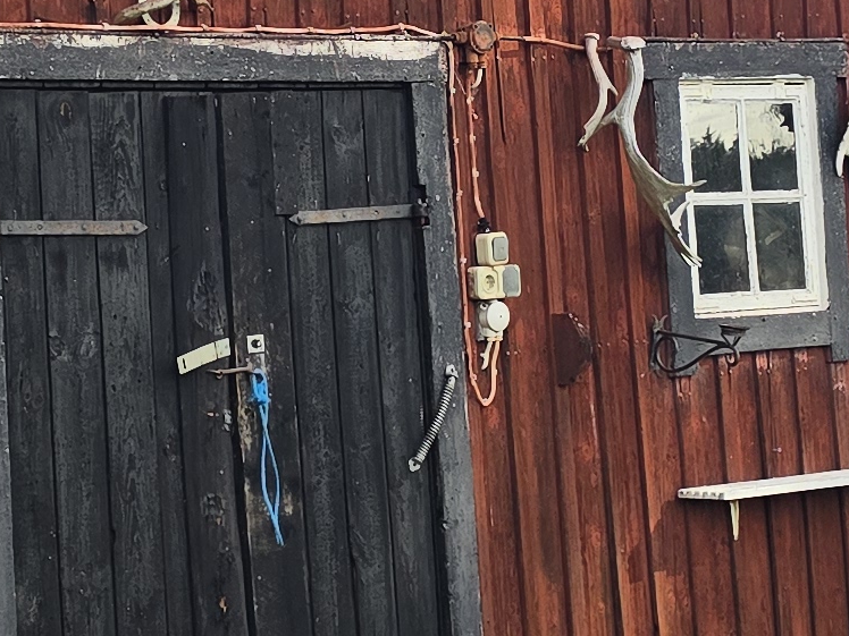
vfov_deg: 12.0
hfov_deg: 16.0
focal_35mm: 123
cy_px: 215
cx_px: 260
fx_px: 3017
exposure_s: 1/3238
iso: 64
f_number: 1.4
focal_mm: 6.5
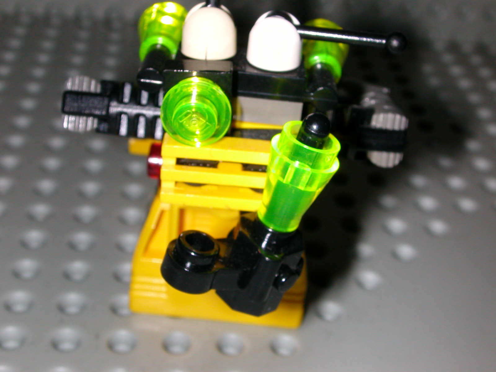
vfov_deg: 22.9
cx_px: 248
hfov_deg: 30.3
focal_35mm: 64
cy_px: 186
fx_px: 917
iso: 100
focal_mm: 9.7
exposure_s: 1/59.9
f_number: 5.9
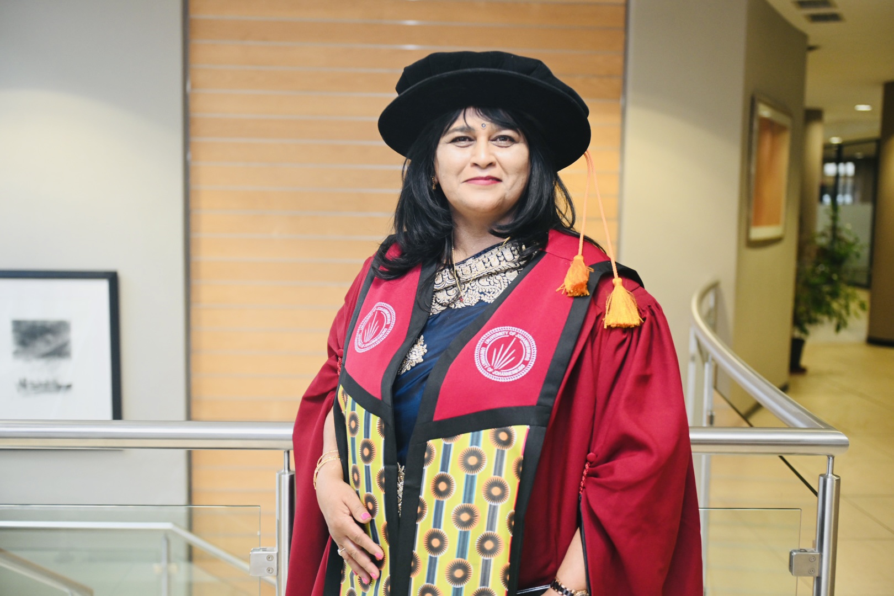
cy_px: 298
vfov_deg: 33.4
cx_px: 447
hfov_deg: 48.5
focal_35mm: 40
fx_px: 993
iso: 1250
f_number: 2.8
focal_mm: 40
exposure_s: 1/100
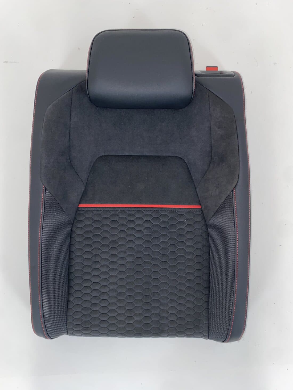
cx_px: 146
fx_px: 293
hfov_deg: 53.1
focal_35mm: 26
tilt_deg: -84.3
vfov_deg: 67.3
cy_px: 195
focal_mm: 4.25
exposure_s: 1/32
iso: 32
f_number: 1.8
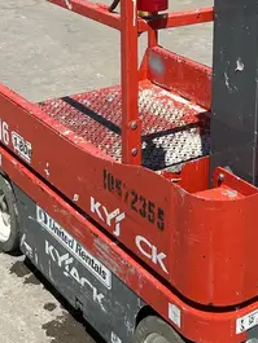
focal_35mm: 72
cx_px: 209
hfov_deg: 20.2
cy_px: 29
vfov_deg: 26.1
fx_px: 715
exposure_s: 1/5587
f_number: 1.5
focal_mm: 5.7
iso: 50
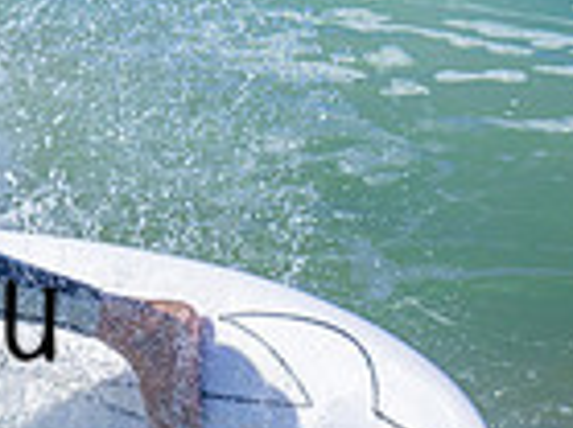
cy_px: 88
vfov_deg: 0.3
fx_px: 71332
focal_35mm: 4313
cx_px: -411
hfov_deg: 0.5
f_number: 6.3
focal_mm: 800
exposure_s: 1/2000
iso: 500
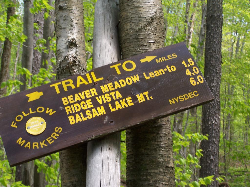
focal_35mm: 94
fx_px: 679
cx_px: 125
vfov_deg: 15.7
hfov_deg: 20.9
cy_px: 94
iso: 80
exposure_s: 1/100
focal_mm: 15.6
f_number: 3.2
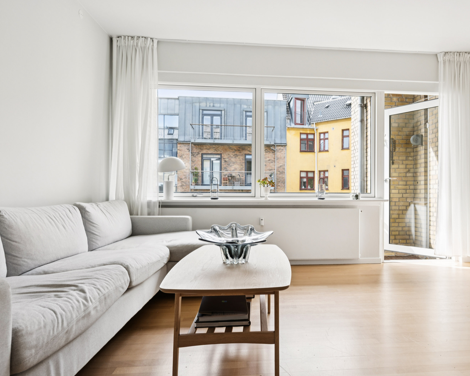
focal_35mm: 24
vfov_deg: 59.7
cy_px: 188
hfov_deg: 70.4
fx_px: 328
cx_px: 286
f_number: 6.3
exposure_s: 1/25
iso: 400
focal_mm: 20.5
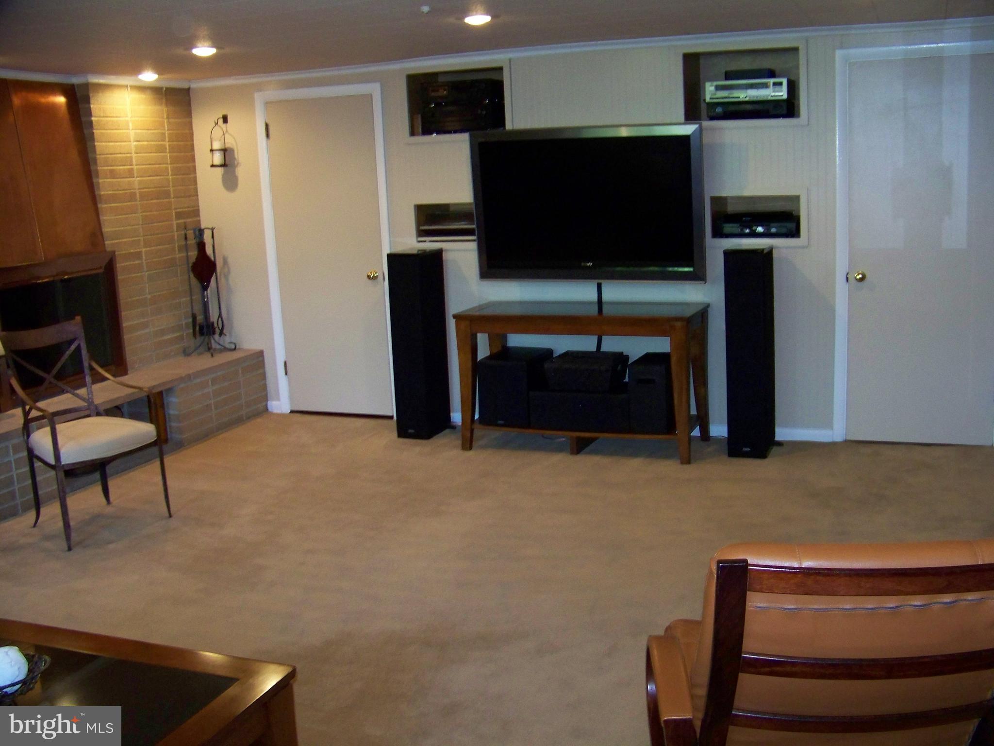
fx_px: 1034
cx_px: 497
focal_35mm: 36
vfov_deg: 39.7
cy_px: 373
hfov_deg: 51.4
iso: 200
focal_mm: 5.85
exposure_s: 1/30
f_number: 2.8
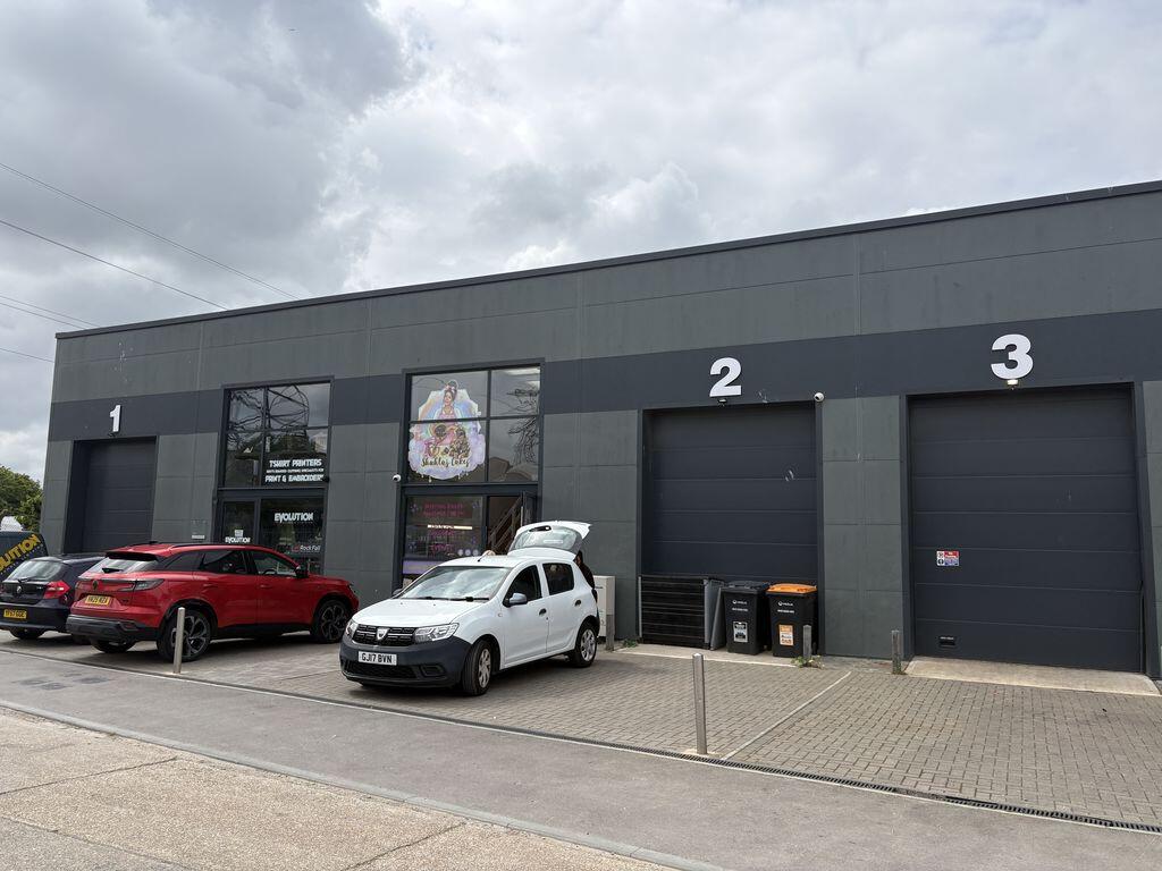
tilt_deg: +7.8
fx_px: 873
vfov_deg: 53.1
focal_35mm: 26
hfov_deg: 67.3
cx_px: 581
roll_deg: -2.0
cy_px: 436
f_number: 1.6
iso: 50
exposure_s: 1/5348
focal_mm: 5.96
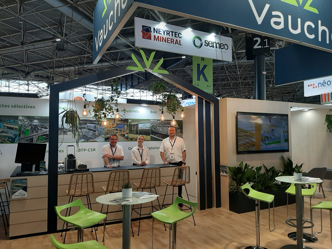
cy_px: 124
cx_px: 166
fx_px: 249
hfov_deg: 67.3
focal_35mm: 26
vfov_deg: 53.1
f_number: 1.7
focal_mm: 3.93
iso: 40
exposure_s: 1/100
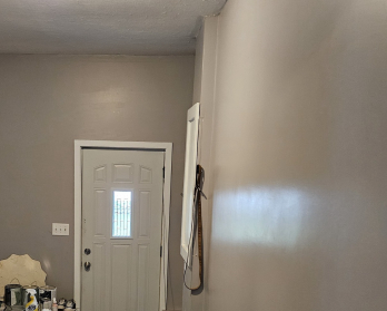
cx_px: 118
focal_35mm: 43
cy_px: 244
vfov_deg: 34.0
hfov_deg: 42.1
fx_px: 493
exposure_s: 1/40
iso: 640
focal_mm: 5.4
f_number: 1.8
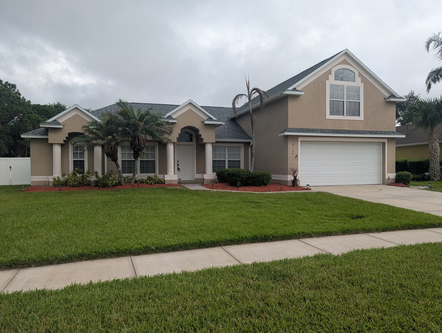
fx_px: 307
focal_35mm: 24
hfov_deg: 71.5
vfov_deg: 56.9
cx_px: 221
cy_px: 166
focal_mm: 6.9
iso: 29
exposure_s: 1/123
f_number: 1.68
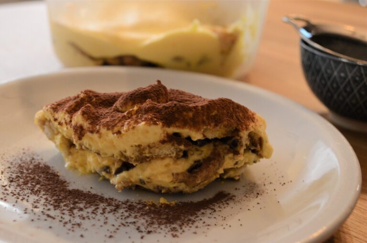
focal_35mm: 45
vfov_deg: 29.7
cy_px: 122
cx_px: 184
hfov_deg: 43.7
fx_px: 458
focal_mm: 30
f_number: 4.5
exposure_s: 1/30
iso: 1600
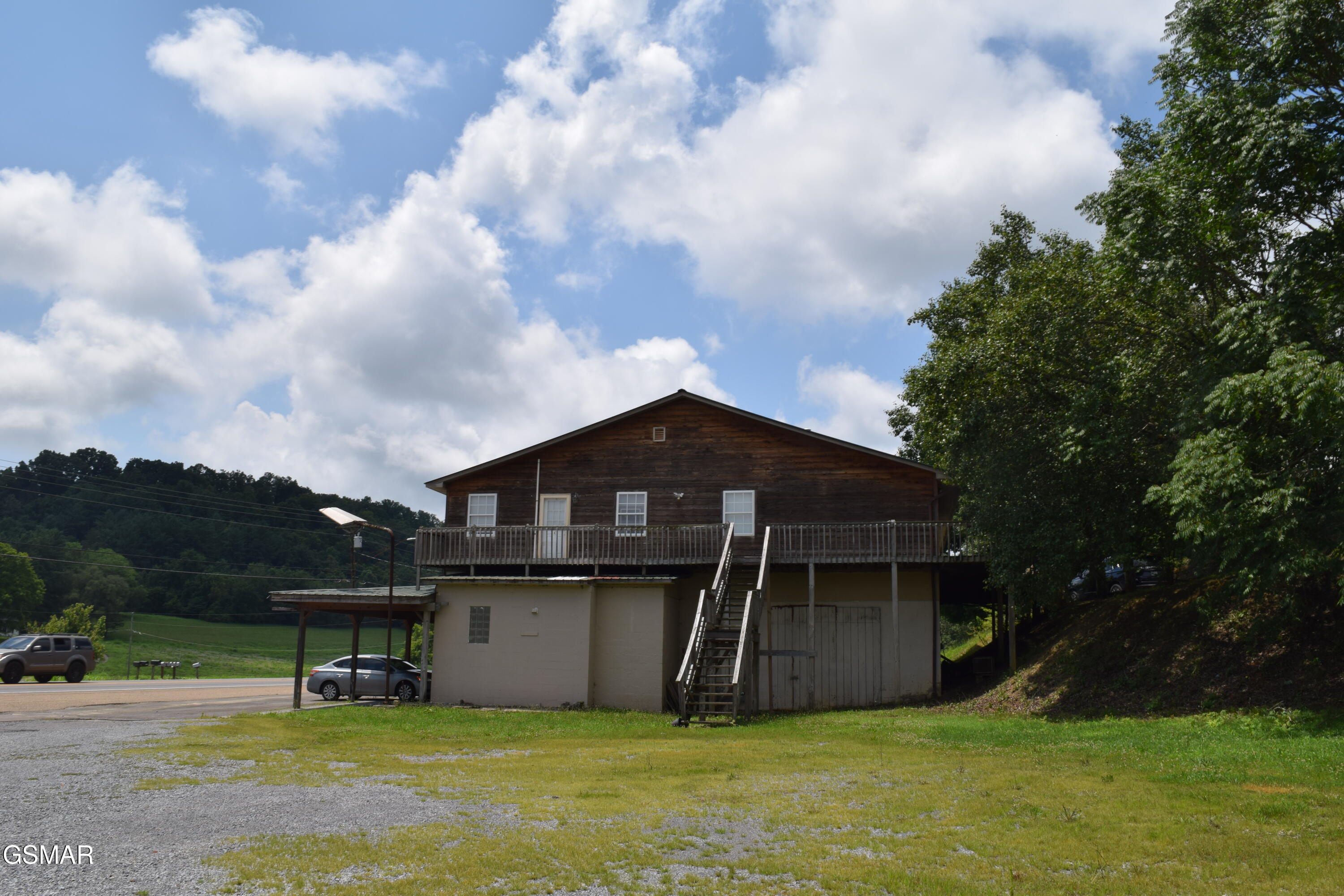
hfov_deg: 61.9
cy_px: 448
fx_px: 1120
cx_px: 672
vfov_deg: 43.6
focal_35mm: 30
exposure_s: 1/200
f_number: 13
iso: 100
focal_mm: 20
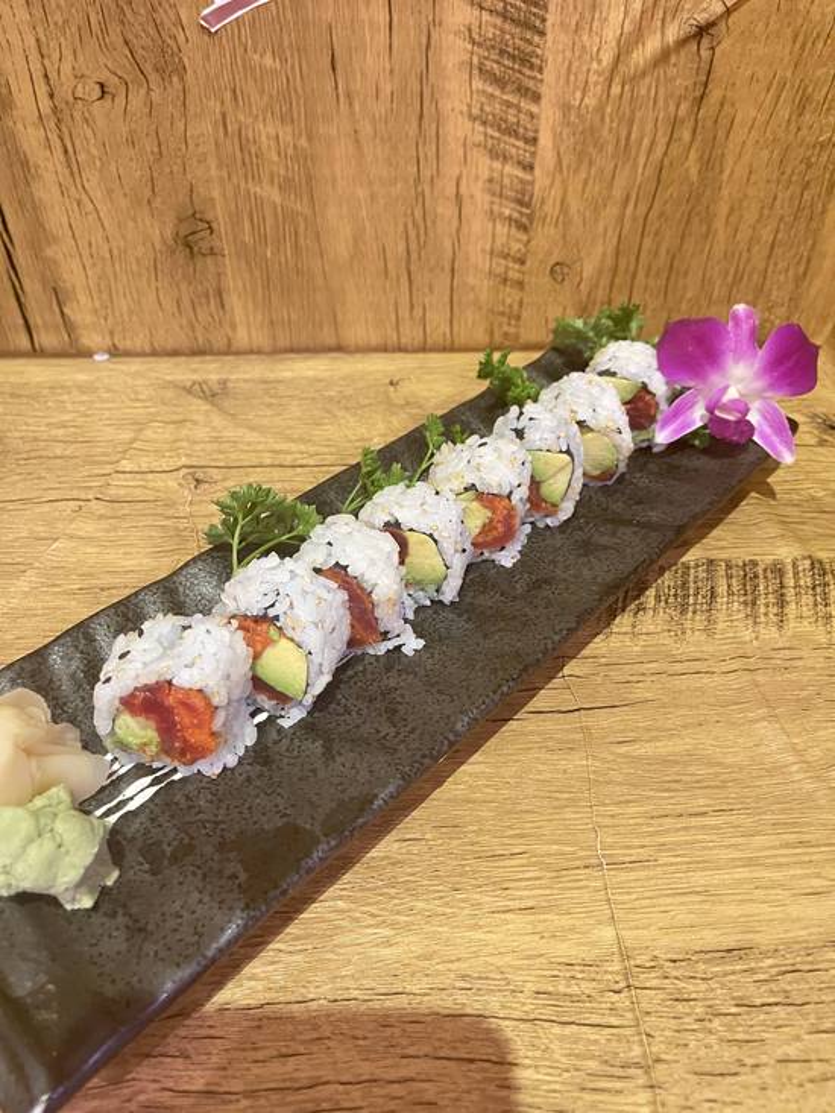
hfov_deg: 54.9
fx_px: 804
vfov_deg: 69.4
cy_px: 556
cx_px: 418
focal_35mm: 25
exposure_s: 1/30
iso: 800
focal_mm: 5.1
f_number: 1.6
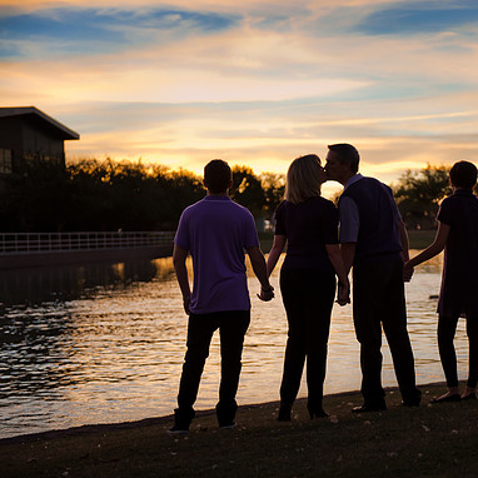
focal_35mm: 71
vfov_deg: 24.3
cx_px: 353
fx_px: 1109
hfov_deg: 24.1
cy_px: 240
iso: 800
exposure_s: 1/640
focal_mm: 55
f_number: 2.8
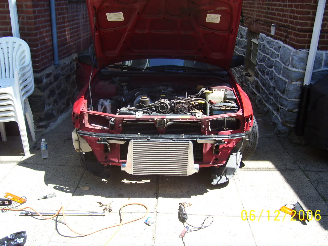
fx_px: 322
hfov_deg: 54.0
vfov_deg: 41.8
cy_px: 123
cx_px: 164
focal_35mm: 34
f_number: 2.7
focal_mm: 5.6
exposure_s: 1/500
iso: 80
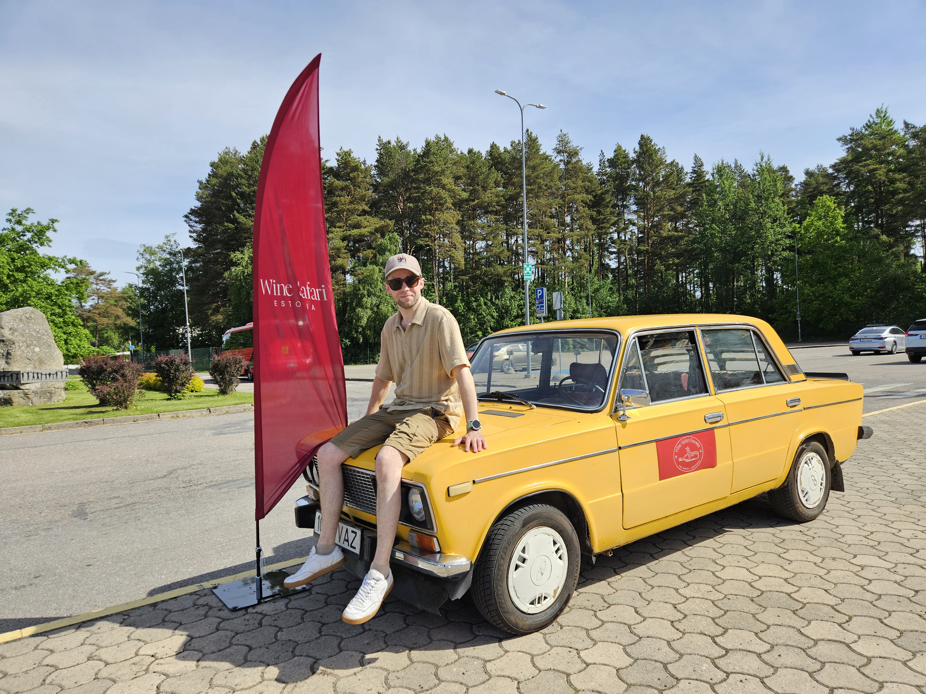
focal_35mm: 23
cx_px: 463
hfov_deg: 73.9
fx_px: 615
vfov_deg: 58.9
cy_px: 347
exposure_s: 1/1554
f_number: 1.8
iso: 32
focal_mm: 5.4
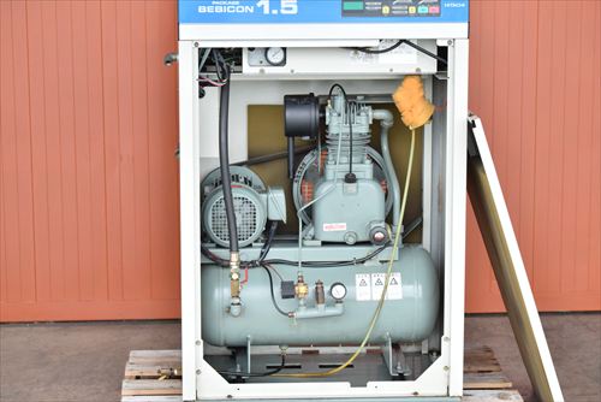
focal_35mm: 98
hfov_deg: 20.9
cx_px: 300
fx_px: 1629
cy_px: 201
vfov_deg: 14.1
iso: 1250
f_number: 6.3
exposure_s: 1/250
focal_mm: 65
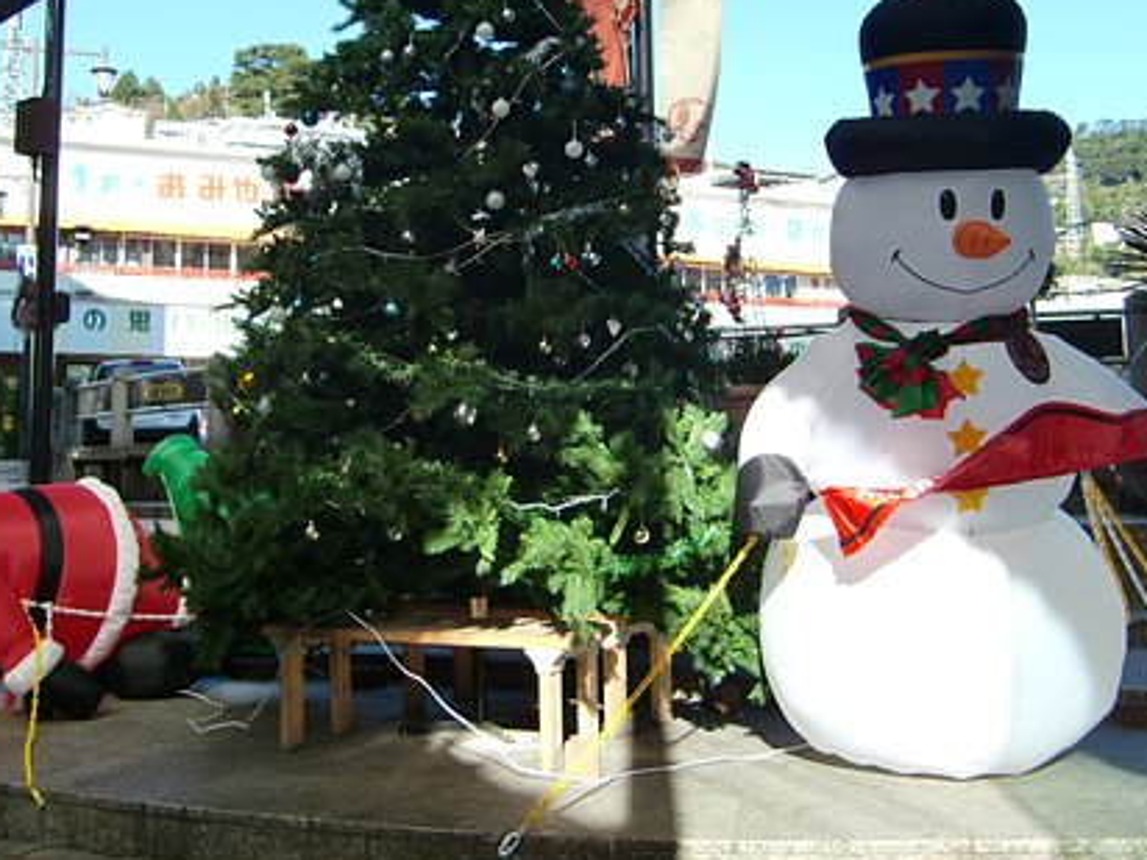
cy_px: 342
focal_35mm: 41
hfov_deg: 45.8
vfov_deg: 35.0
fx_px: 1359
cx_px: 543
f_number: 2.7
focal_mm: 5.8
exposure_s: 1/400
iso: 64
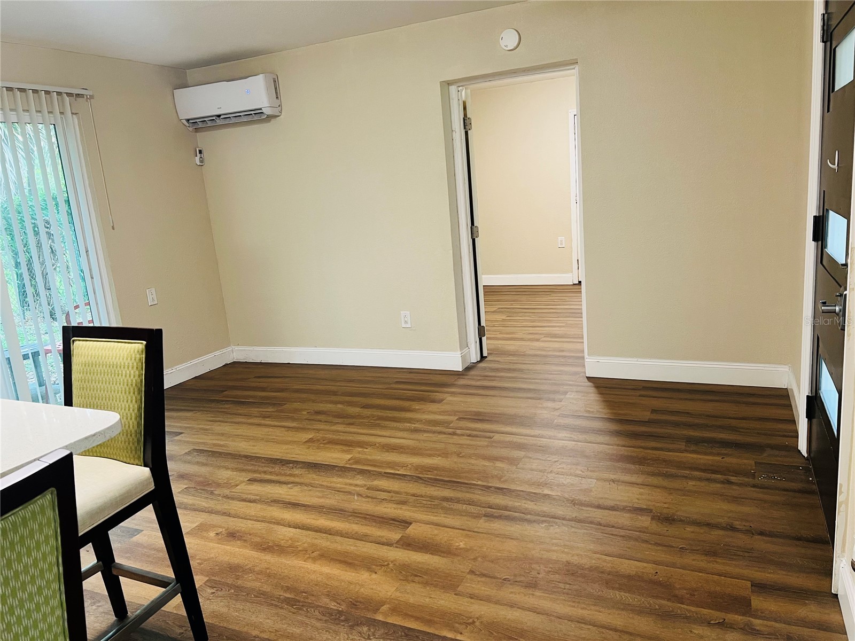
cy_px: 320
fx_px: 642
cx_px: 428
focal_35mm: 26
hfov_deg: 67.3
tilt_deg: -12.6
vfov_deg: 53.1
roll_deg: +4.4
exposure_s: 1/60
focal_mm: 5.7
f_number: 1.5
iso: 250
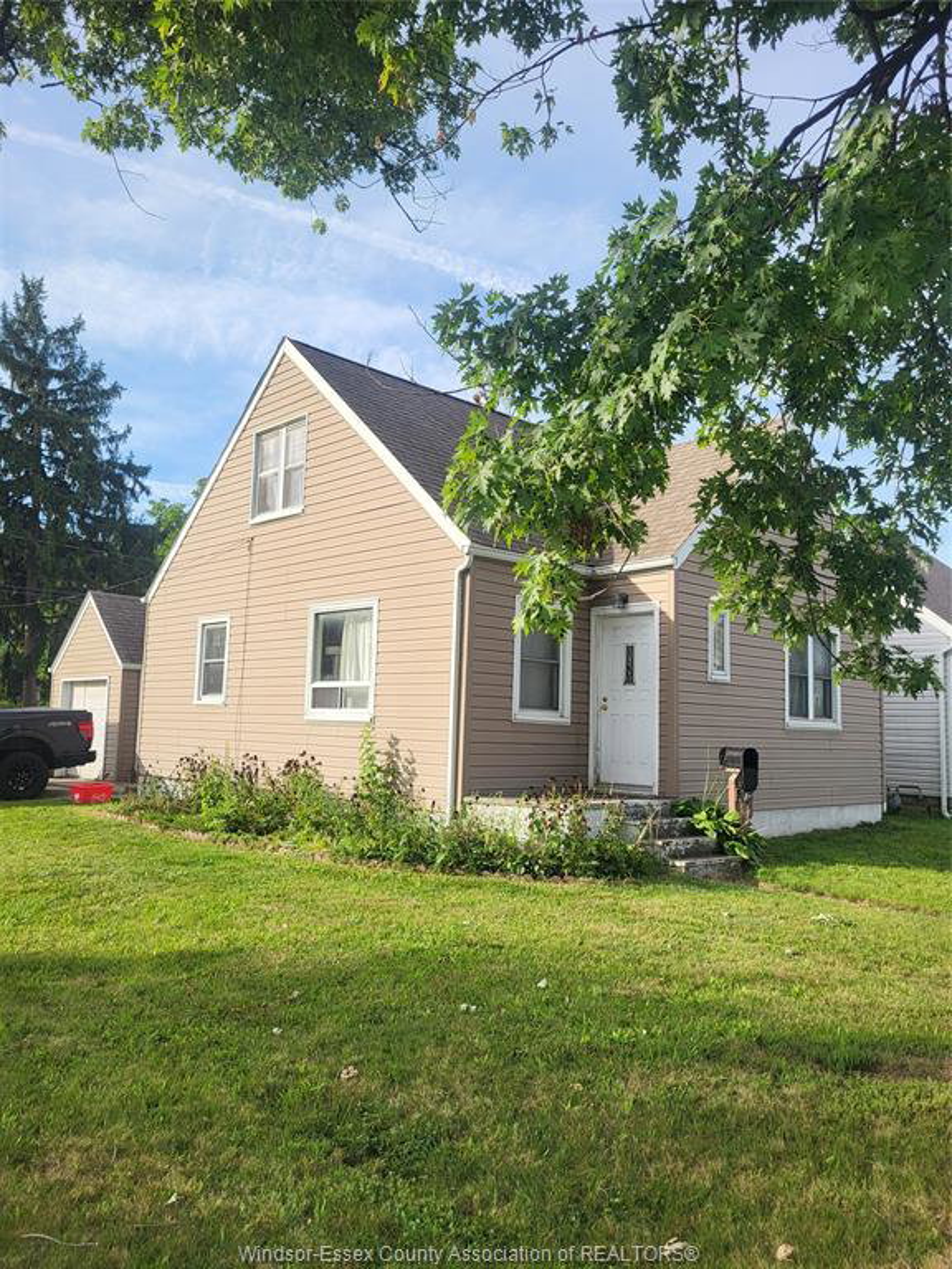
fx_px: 953
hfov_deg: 53.1
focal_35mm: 26
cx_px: 476
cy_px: 634
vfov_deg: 67.3
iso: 40
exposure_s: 1/1399
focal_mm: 5.4
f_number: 1.8
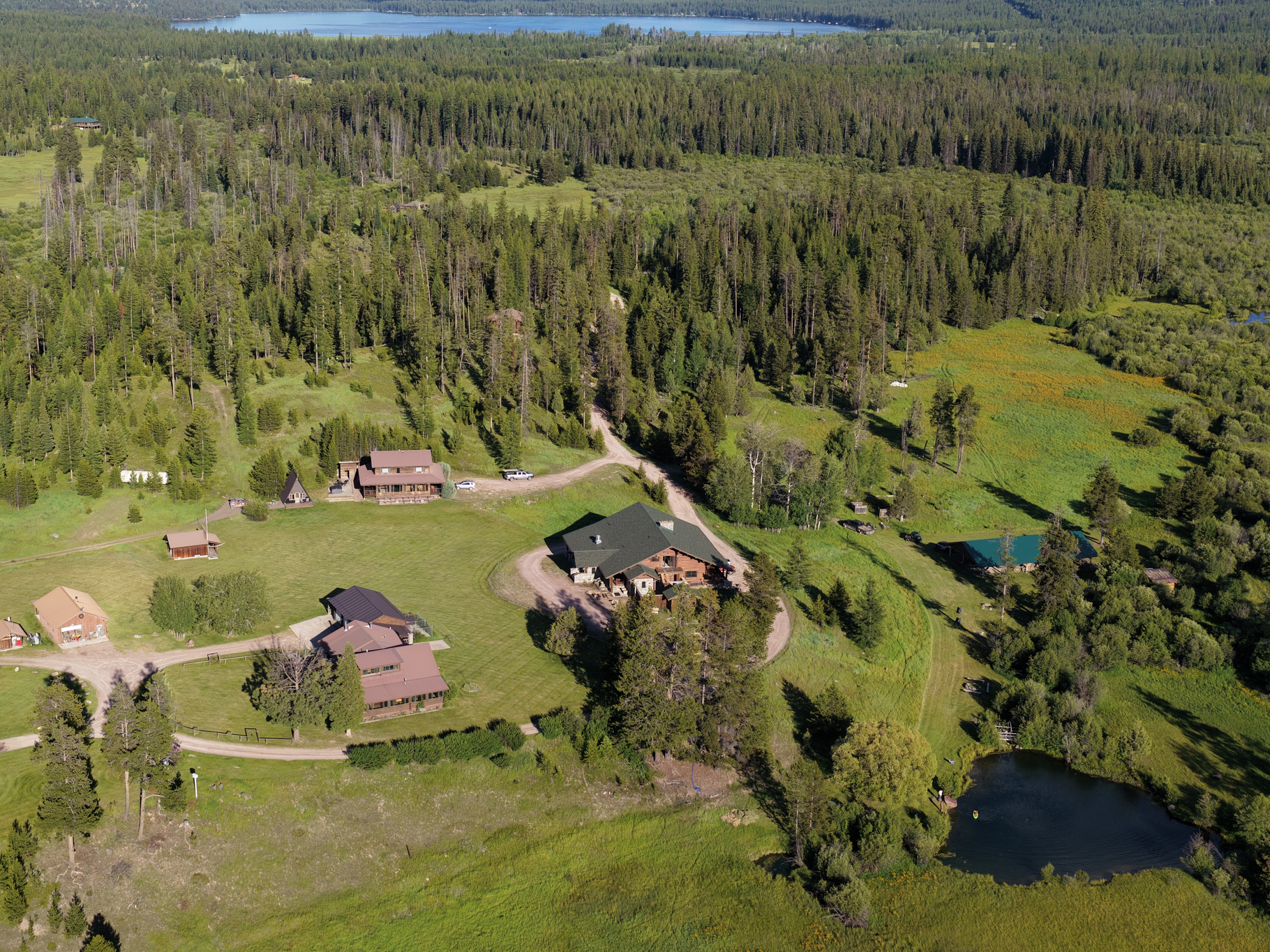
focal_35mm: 42
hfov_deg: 44.5
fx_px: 1541
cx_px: 485
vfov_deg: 34.3
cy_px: 417
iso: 160
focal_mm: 14.45
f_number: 2.8
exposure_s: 1/1600
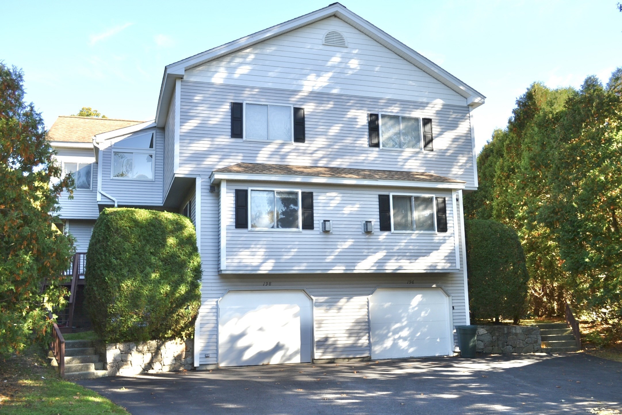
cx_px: 311
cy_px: 208
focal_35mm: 30
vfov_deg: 43.6
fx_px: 518
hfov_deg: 61.9
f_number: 5.6
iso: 110
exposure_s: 1/125
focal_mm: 20
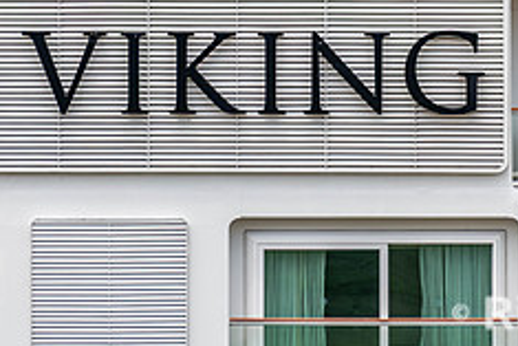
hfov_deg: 2.7
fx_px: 10841
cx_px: 304
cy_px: -74
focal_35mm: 753
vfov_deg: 1.8
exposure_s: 1/160
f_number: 8
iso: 64
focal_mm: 300
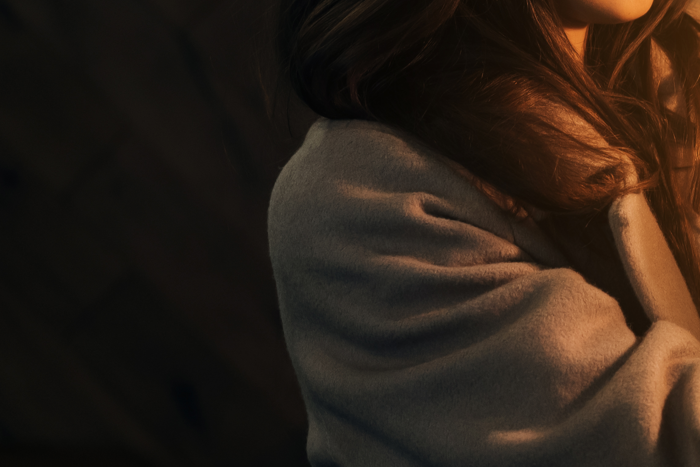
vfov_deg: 9.5
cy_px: 45
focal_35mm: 144
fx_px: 2800
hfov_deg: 13.7
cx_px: 899
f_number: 3.2
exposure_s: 1/80
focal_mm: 55
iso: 1000
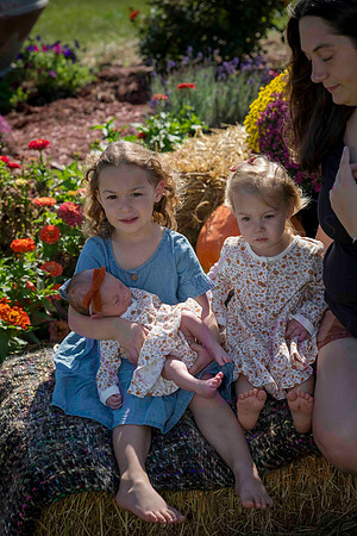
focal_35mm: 85
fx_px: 1264
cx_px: 178
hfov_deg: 16.1
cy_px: 268
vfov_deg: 23.9
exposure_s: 1/1250
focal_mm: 85
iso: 400
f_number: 5.6
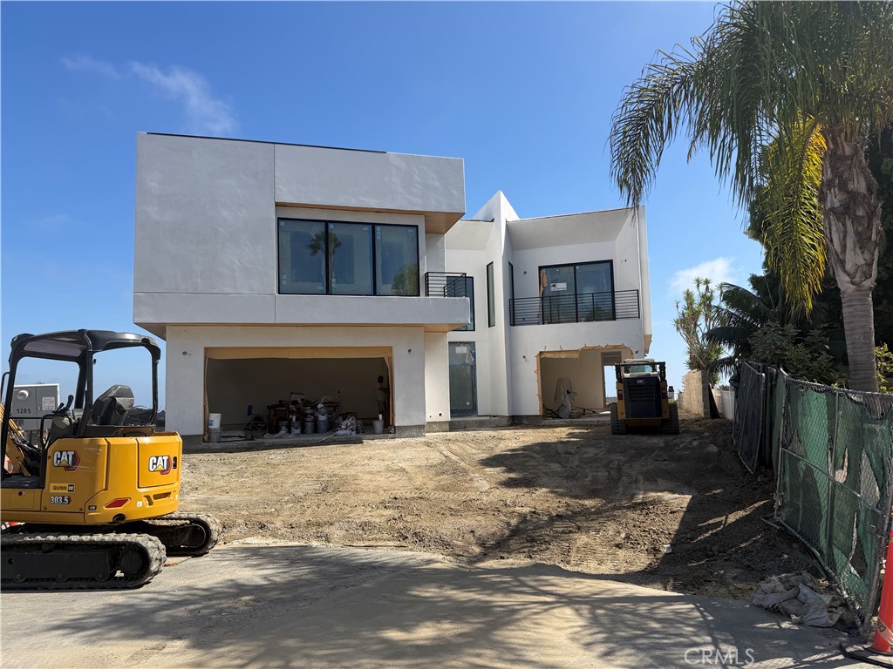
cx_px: 446
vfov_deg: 56.8
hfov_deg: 71.6
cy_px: 334
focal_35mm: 24
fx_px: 619
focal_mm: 6.76
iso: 80
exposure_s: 1/4405
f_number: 1.78
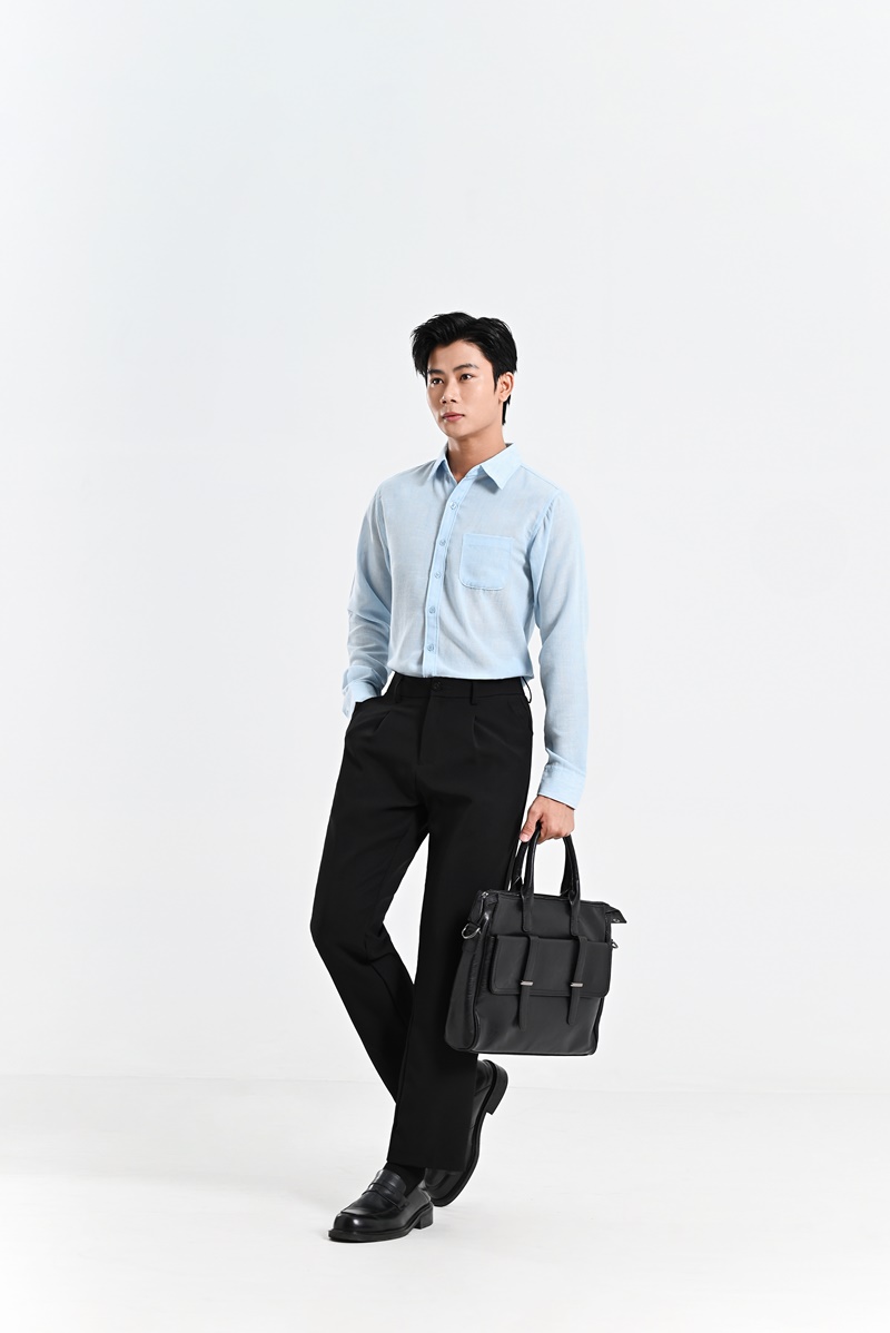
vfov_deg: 35.6
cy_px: 666
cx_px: 445
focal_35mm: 56
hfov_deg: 24.2
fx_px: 2074
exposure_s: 1/200
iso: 125
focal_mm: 56
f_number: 4
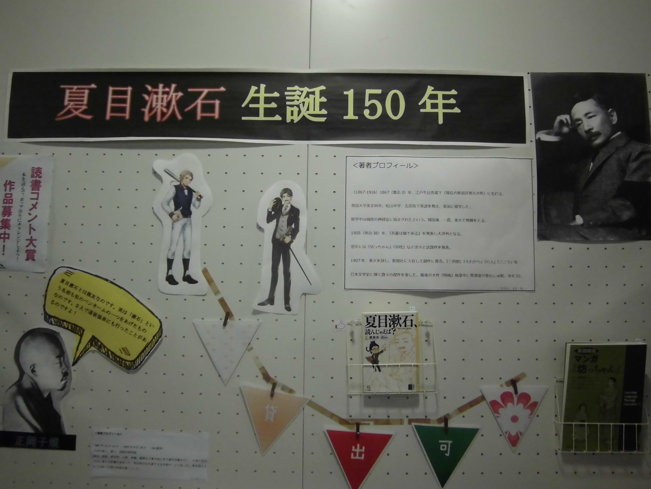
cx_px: 326
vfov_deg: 53.1
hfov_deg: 67.3
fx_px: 489
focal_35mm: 26
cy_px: 244
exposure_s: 1/30
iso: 400
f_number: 2.8
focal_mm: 4.7
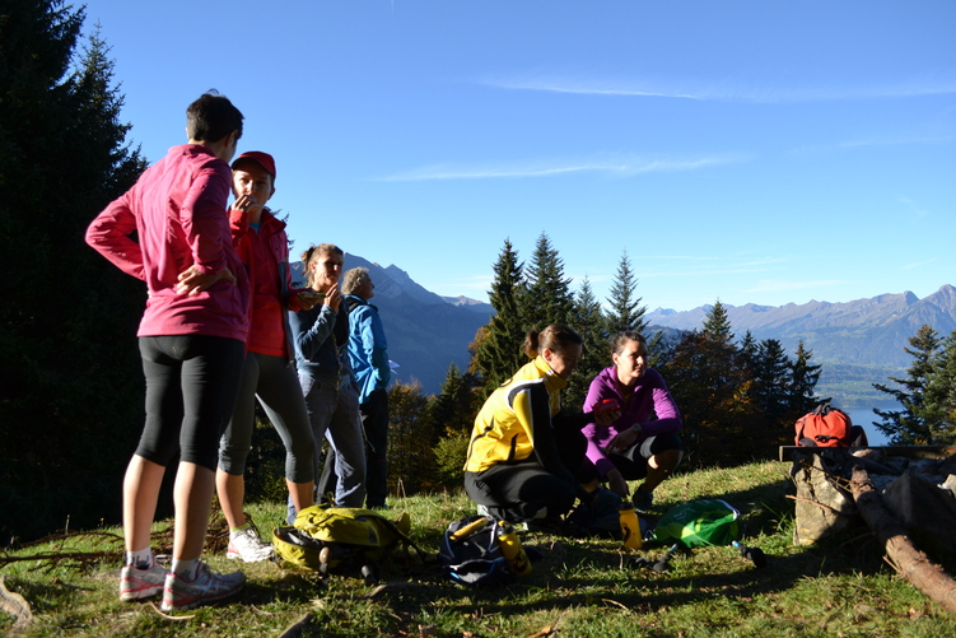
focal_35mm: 27
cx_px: 478
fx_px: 717
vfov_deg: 47.9
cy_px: 319
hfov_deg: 67.4
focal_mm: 18
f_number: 5
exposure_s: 1/1250
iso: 400
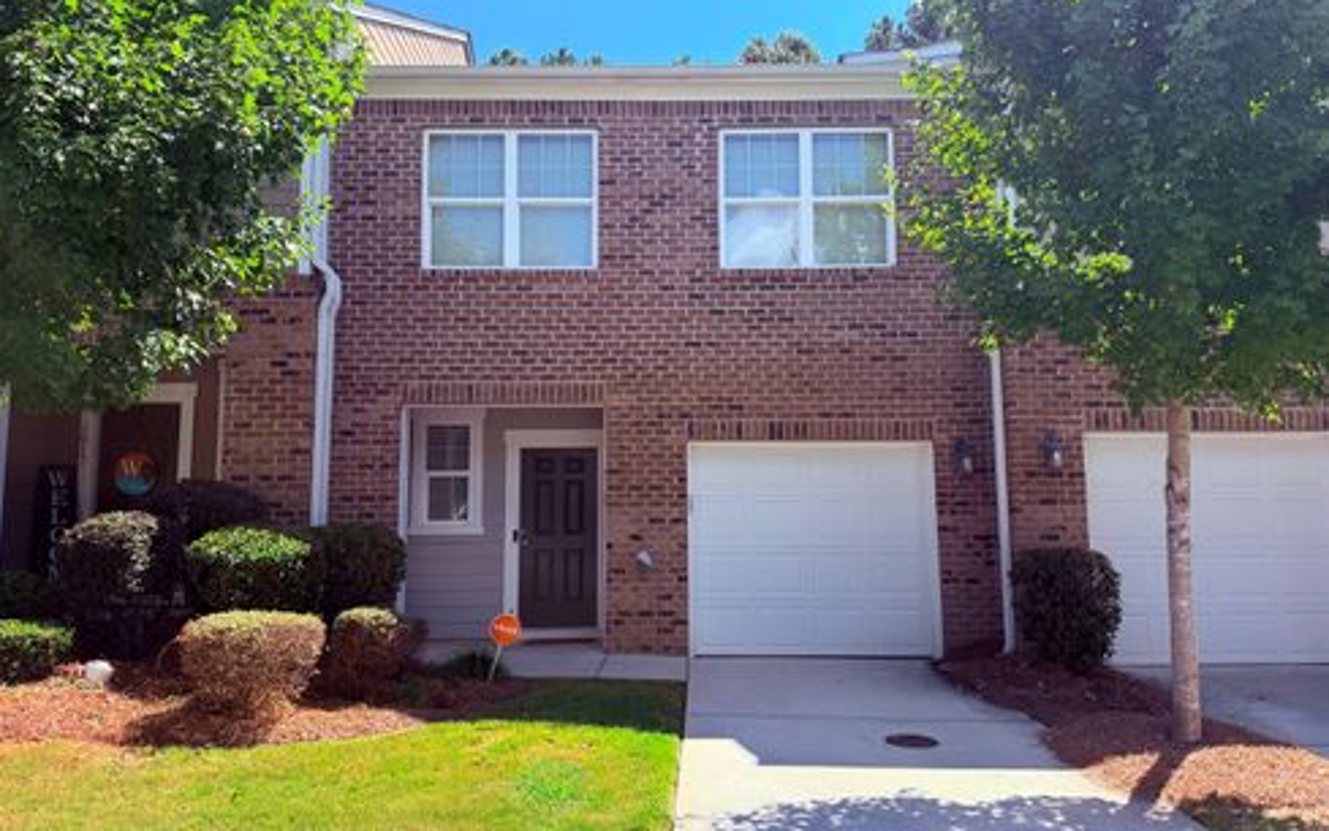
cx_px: 652
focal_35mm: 26
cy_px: 428
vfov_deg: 47.6
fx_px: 942
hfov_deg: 70.4
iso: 100
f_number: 1.78
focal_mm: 6.76
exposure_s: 1/2525
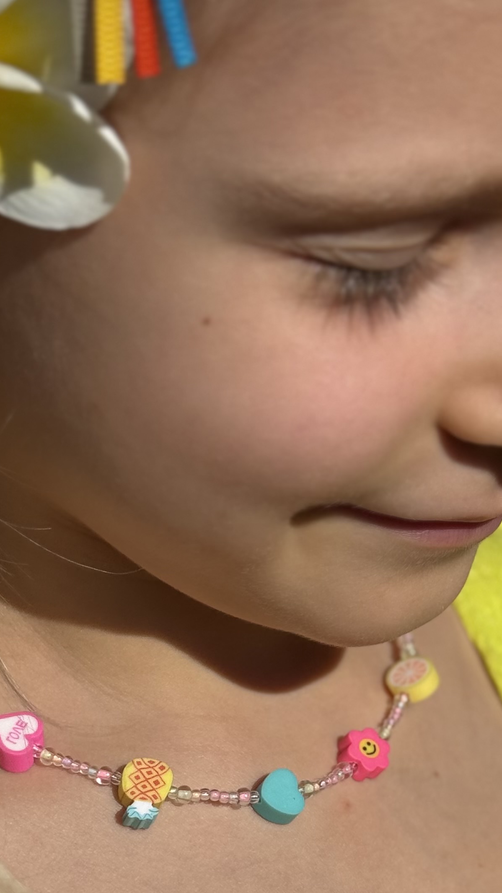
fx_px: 2343
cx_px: 305
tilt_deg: -26.0
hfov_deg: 12.2
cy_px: 765
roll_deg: +3.8
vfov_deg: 21.2
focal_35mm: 99
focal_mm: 6.76
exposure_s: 1/11364
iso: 50
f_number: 1.78
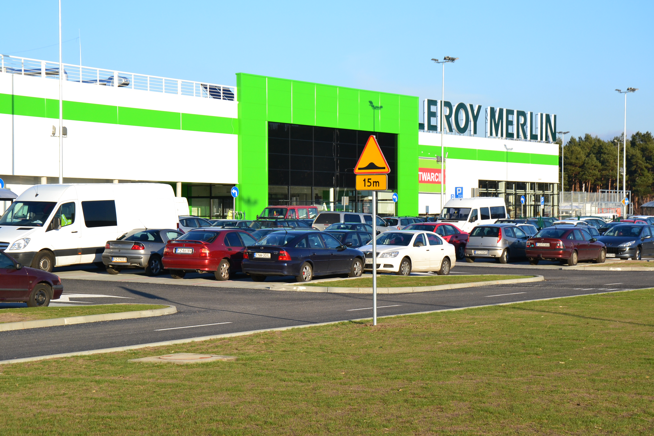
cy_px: 218
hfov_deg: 26.0
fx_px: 1417
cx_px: 327
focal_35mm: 78
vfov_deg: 17.5
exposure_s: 1/320
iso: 400
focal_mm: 52
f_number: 11
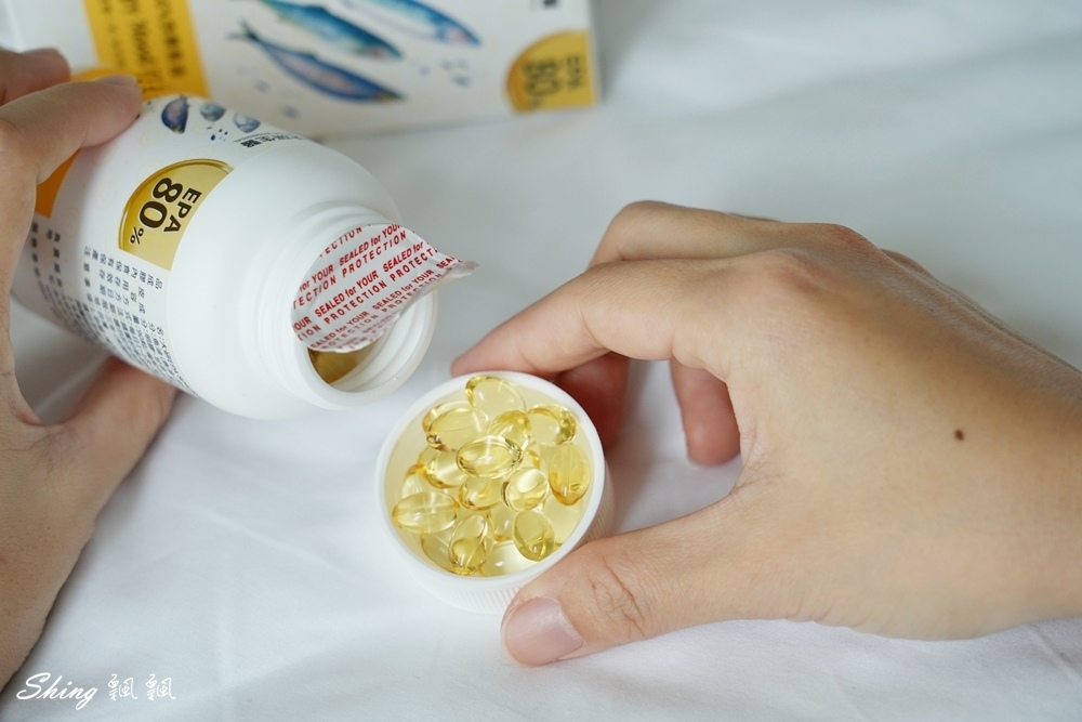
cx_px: 541
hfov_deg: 19.5
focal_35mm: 105
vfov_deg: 13.0
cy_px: 361
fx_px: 3156
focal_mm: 105
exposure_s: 1/125
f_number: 6.3
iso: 640
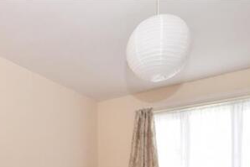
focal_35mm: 33
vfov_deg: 34.7
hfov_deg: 54.8
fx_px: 229
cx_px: 66
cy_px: 182
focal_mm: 10
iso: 400
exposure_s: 1/50
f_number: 7.1
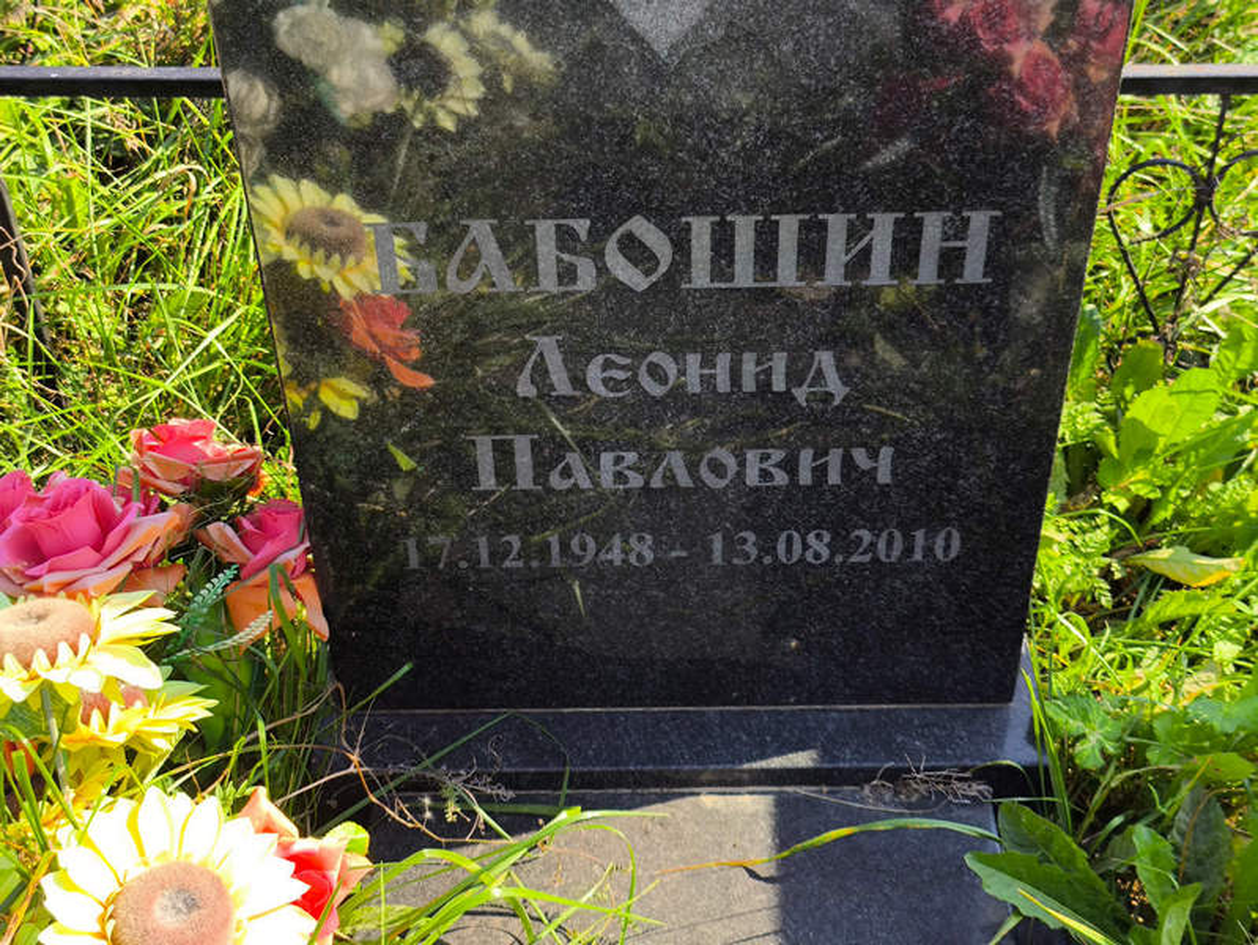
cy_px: 472
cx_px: 629
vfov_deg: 29.1
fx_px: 1818
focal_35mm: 50
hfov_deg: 38.2
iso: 50
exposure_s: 1/444
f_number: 1.7
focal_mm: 4.71
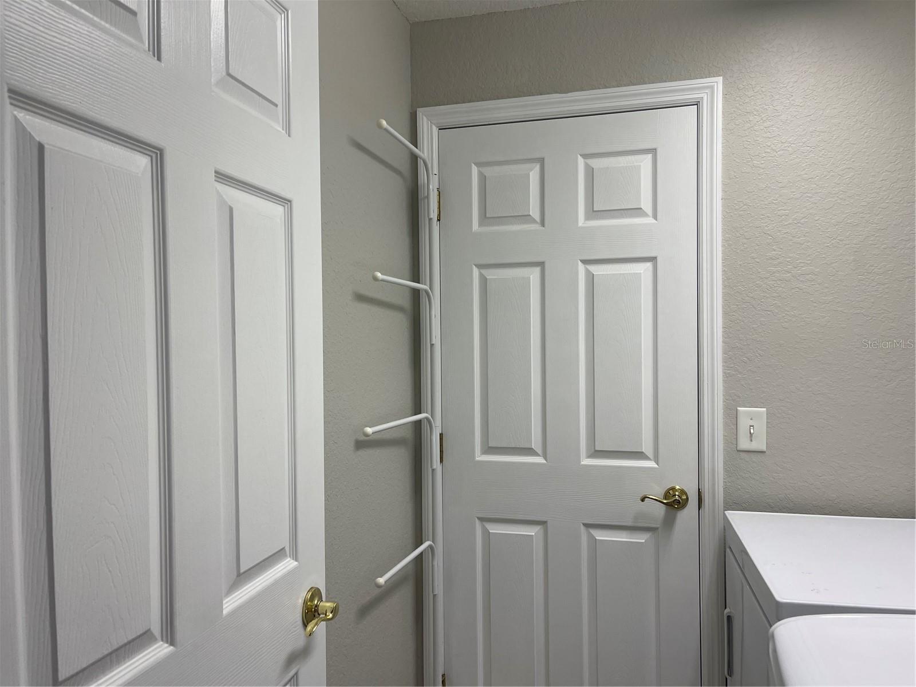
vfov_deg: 54.9
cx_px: 458
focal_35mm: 25
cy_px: 344
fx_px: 662
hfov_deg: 69.4
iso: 80
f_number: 1.6
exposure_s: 1/120
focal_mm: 5.1
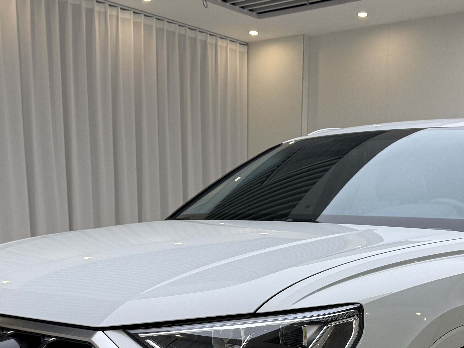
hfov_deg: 32.9
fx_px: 777
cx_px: 309
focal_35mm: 58
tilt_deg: -7.1
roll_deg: -1.8
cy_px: 341
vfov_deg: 24.2
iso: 64
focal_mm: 6.76
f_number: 1.78
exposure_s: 1/271
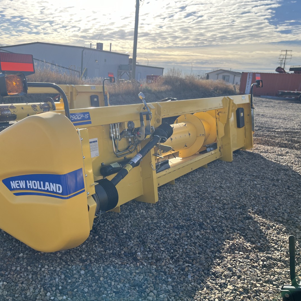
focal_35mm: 31
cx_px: 107
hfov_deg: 51.8
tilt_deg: -12.3
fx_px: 305
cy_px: 150
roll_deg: -3.4
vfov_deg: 52.5
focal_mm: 5.1
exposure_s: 1/2222
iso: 50
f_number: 1.6
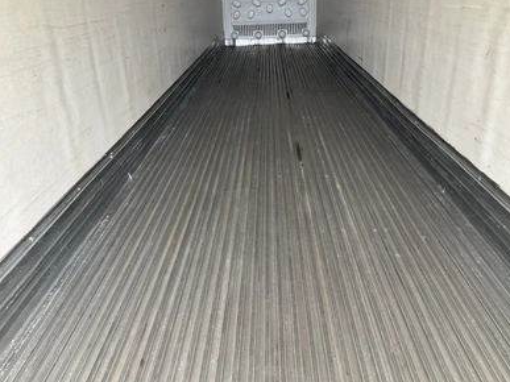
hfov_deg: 60.0
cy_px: 190
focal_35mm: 30
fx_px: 442
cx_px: 262
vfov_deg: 46.8
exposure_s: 1/94
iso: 64
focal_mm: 3
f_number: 1.8
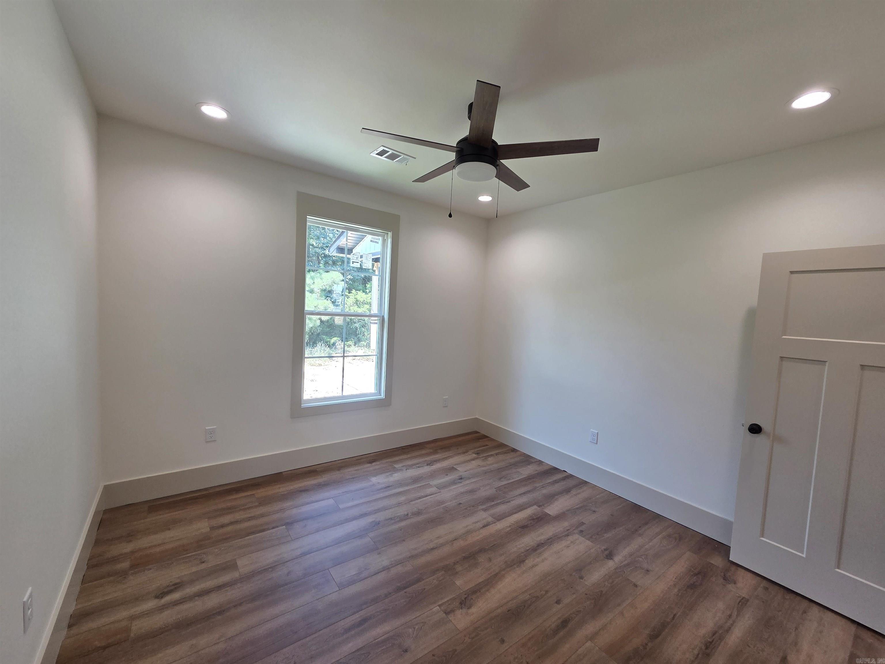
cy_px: 332
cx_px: 442
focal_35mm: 13
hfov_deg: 106.2
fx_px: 332
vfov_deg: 89.9
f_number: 2.2
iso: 100
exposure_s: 1/120
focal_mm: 2.2
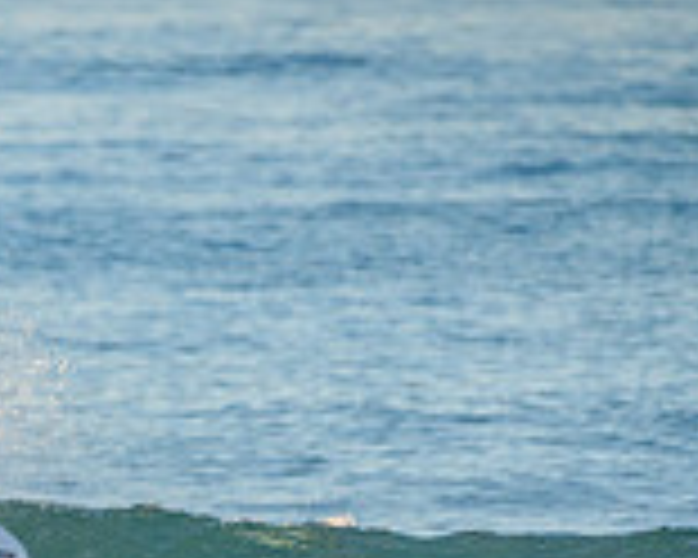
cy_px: 668
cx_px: -131
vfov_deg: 0.9
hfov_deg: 1.1
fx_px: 36214
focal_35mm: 1753
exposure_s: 1/2000
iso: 500
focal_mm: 500
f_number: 5.6
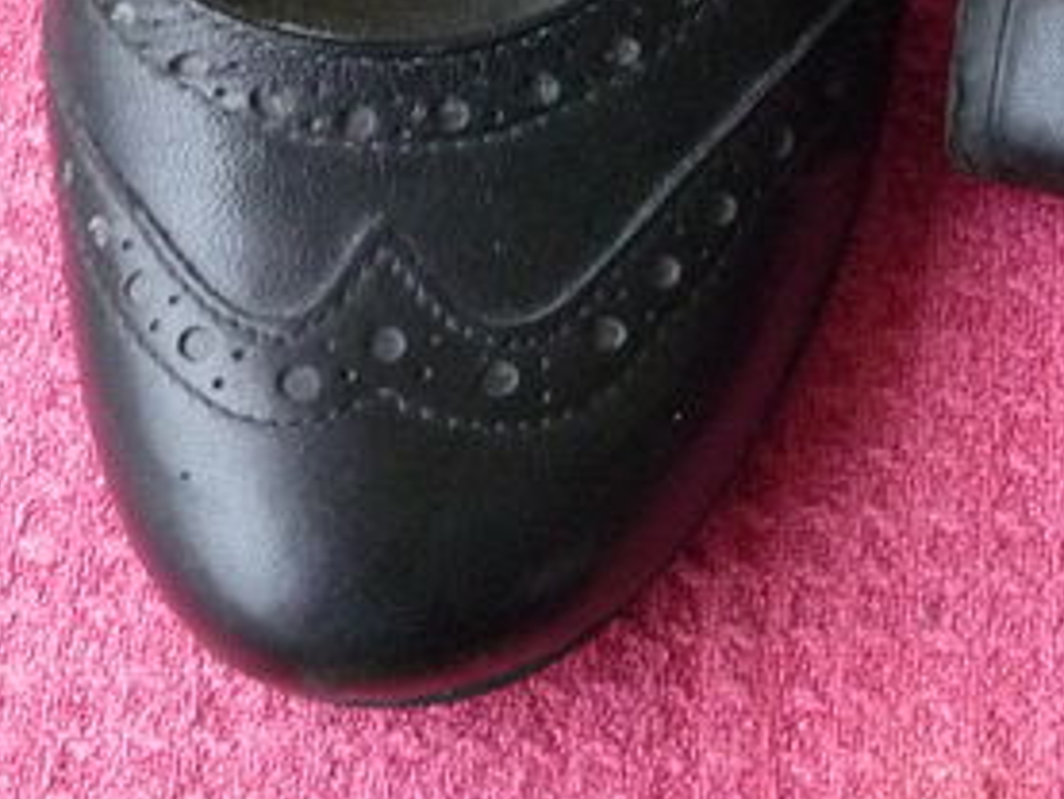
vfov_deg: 10.9
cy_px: -507
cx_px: 565
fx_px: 3998
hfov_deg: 15.2
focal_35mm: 130
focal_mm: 6
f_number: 3.7
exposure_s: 1/13
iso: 400
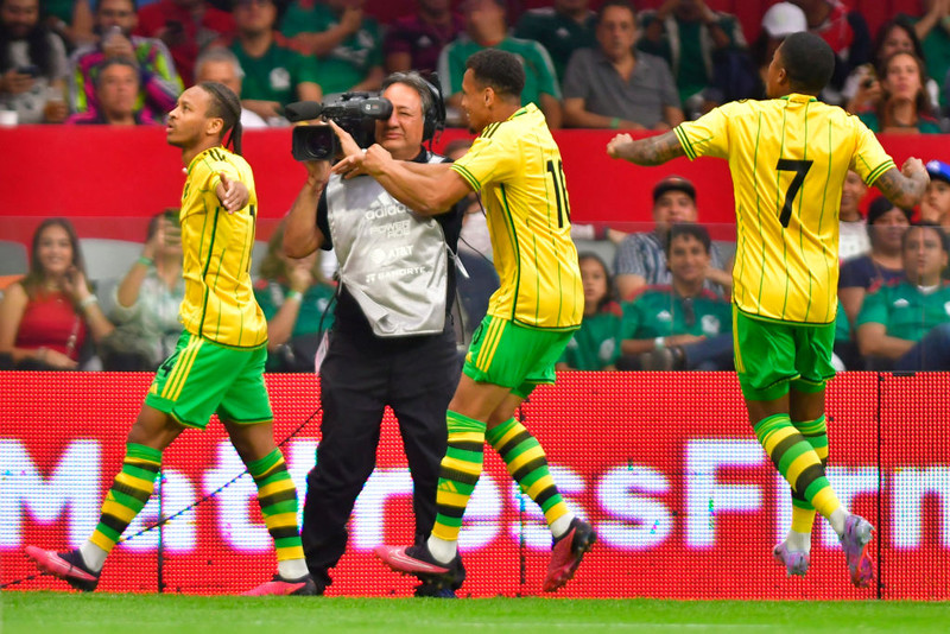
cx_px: 475
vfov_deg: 3.1
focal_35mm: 450
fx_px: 11879
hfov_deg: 4.6
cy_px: 317
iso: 1000
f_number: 2.8
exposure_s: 1/1250
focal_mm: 300
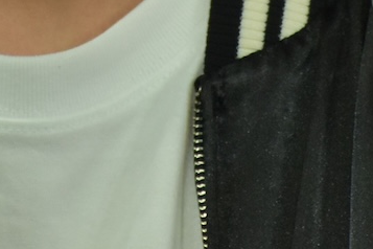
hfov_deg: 1.7
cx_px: 27
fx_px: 12947
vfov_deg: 1.1
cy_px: -386
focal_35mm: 1250
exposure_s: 1/250
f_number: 5
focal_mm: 155
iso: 800
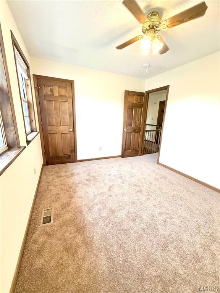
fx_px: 119
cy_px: 146
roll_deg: -2.1
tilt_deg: -14.4
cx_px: 110
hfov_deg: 85.7
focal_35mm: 14
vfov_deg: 102.1
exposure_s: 1/120
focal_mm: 2.22
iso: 320
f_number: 2.2
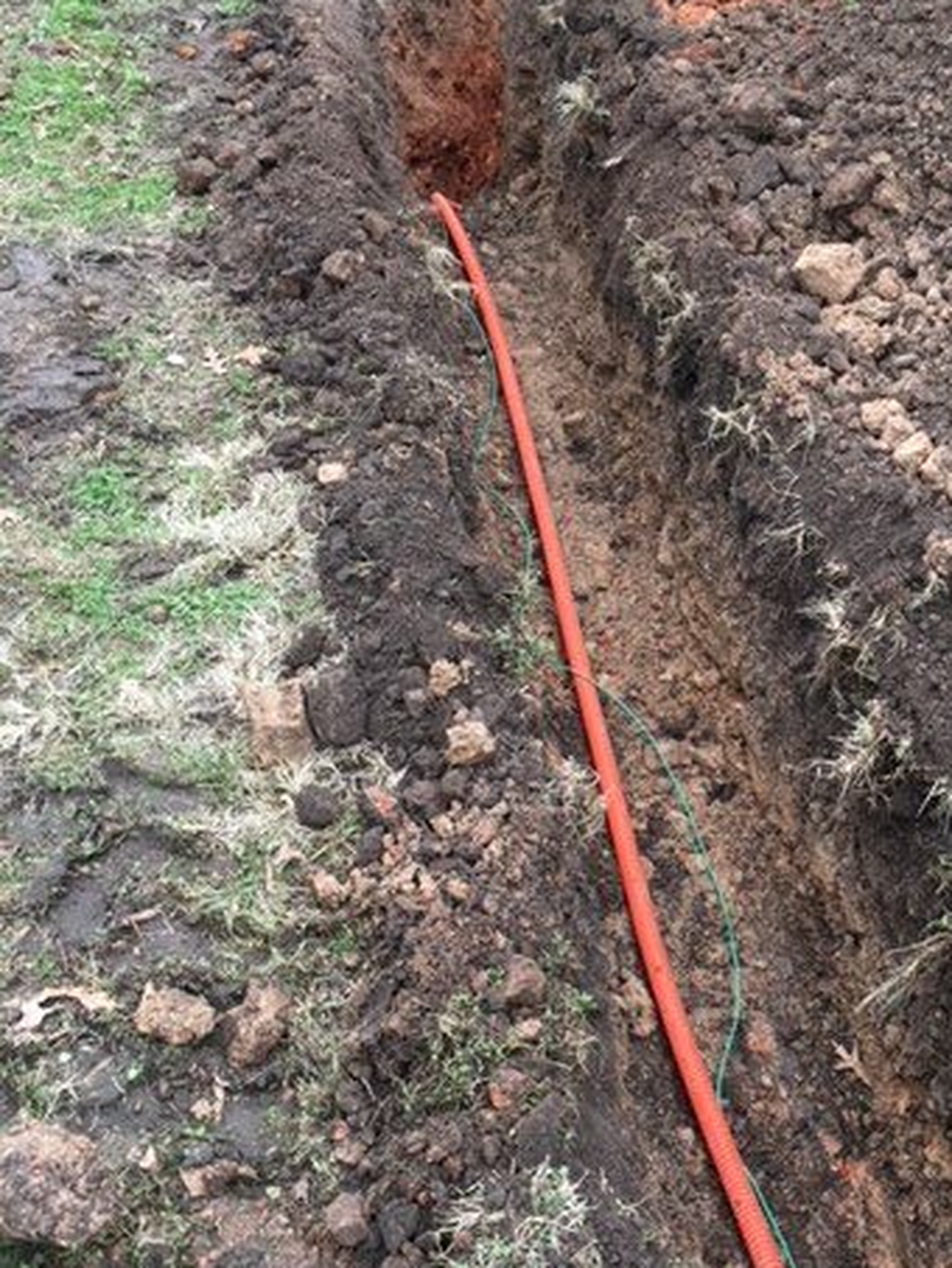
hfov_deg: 34.7
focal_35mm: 41
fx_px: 1503
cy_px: 605
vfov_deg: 45.7
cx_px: 669
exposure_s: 1/30
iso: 25
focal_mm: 4.15
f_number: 2.2
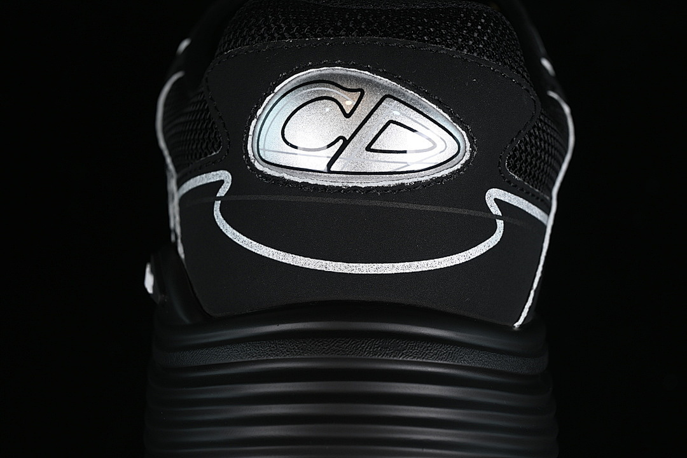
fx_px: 1431
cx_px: 344
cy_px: 229
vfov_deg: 18.2
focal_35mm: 75
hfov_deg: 27.0
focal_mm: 50
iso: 160
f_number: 6.3
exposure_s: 1/40
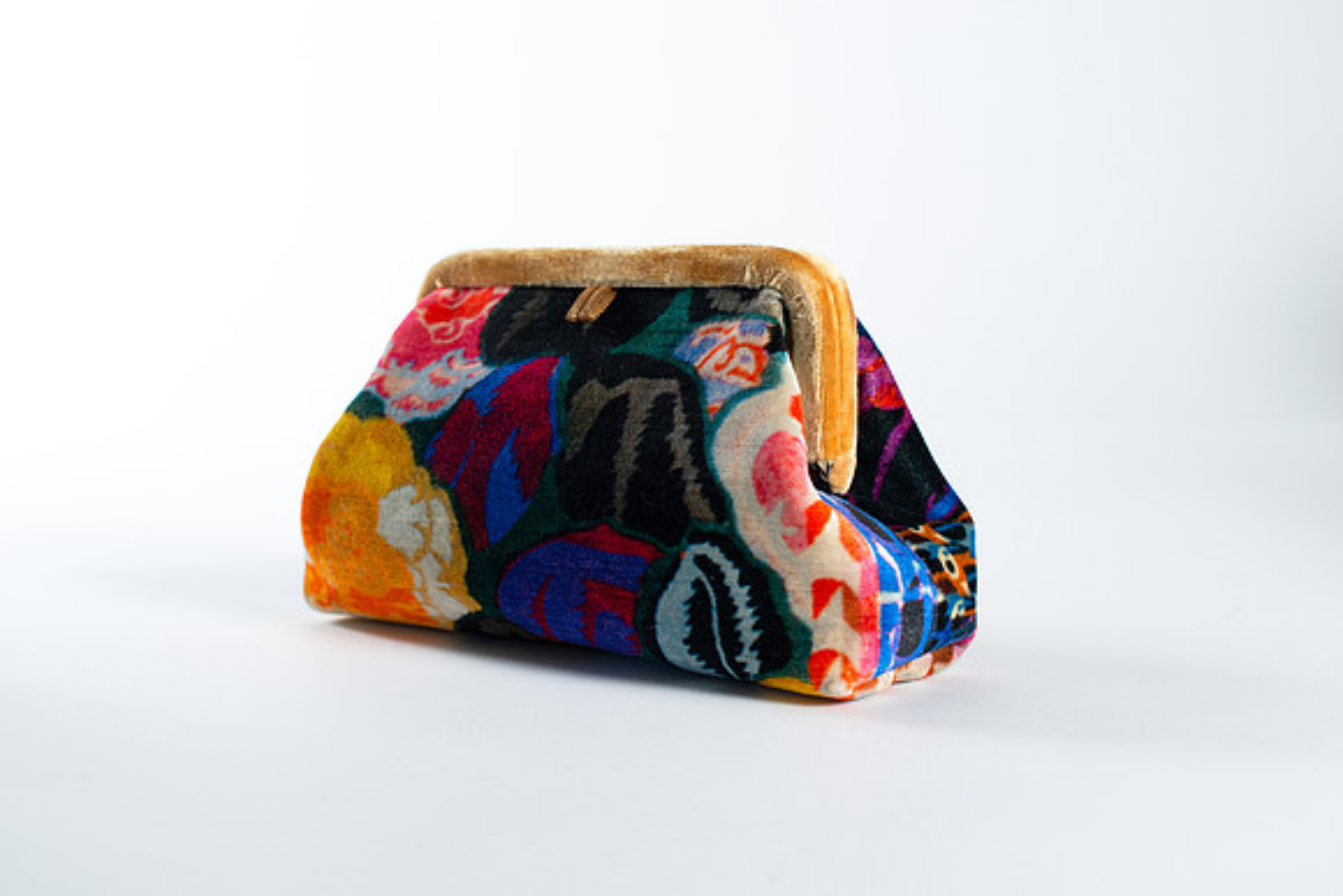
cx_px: 672
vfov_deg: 27.0
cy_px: 448
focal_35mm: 50
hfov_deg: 39.6
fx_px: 1866
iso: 200
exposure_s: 1/200
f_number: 7.1
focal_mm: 50
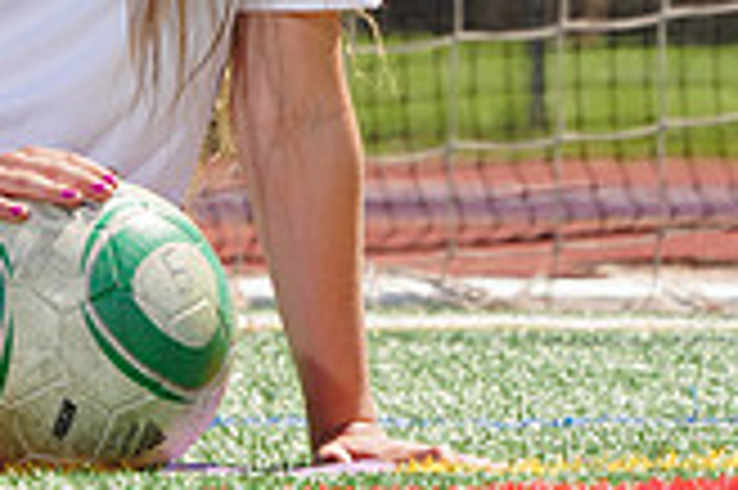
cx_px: -104
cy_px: -153
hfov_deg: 2.0
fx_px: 20623
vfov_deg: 1.4
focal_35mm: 1007
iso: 200
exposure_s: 1/250
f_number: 13
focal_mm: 285
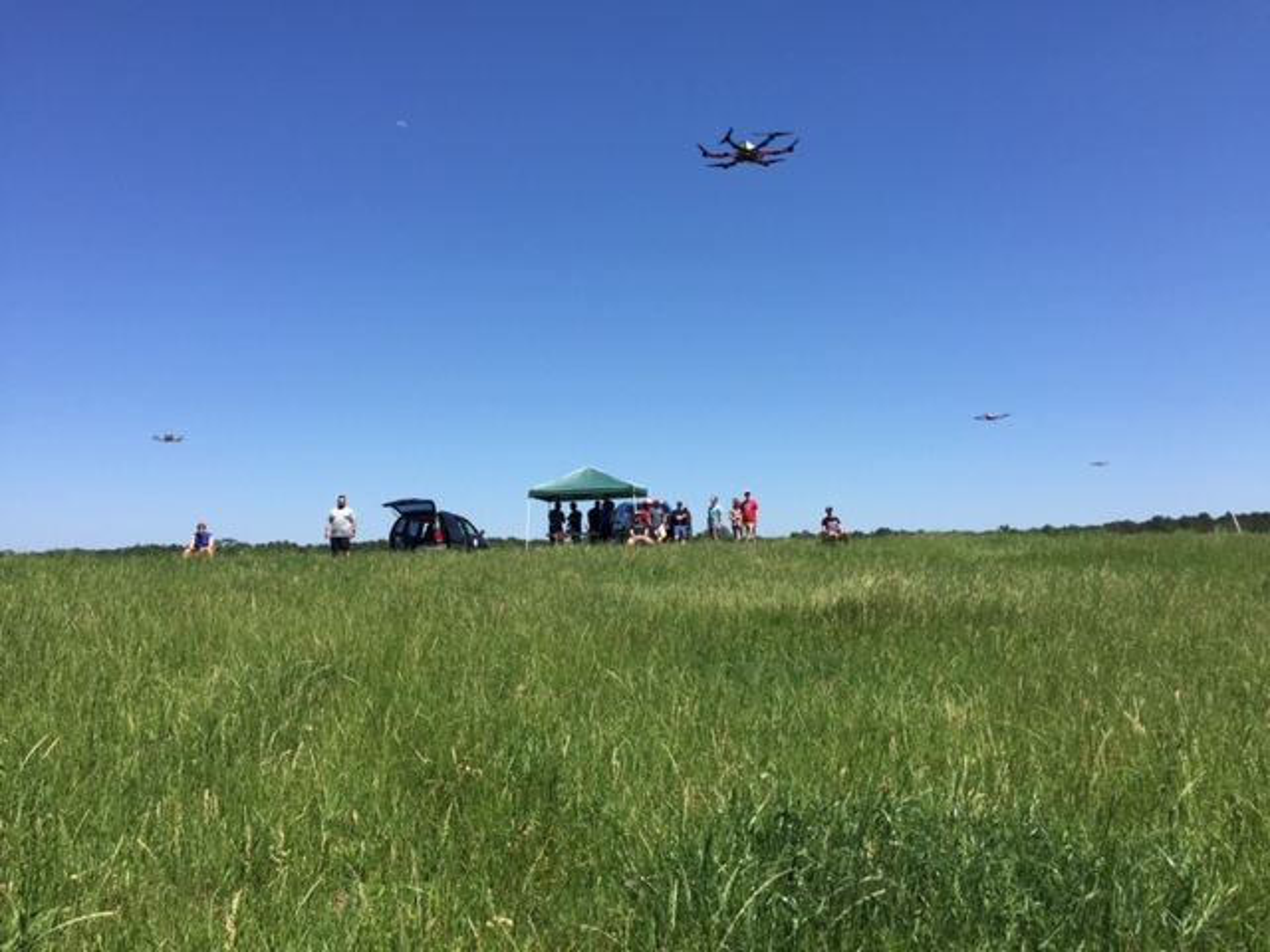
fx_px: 1064
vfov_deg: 48.2
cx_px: 635
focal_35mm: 29
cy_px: 476
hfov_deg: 61.7
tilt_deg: +3.5
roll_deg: +0.1
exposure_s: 1/2326
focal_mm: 4.15
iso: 32
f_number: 2.2
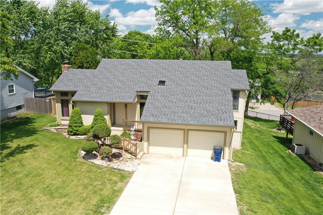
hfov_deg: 65.5
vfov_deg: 46.4
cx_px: 162
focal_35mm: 28
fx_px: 251
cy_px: 108
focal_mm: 10.26
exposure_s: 1/80
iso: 100
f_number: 4
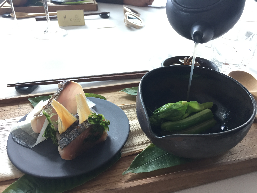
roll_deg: -1.3
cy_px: 96
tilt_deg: -33.9
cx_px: 128
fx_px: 215
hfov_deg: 61.7
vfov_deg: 48.2
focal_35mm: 29
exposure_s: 1/30
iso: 64
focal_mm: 4.15
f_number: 2.2
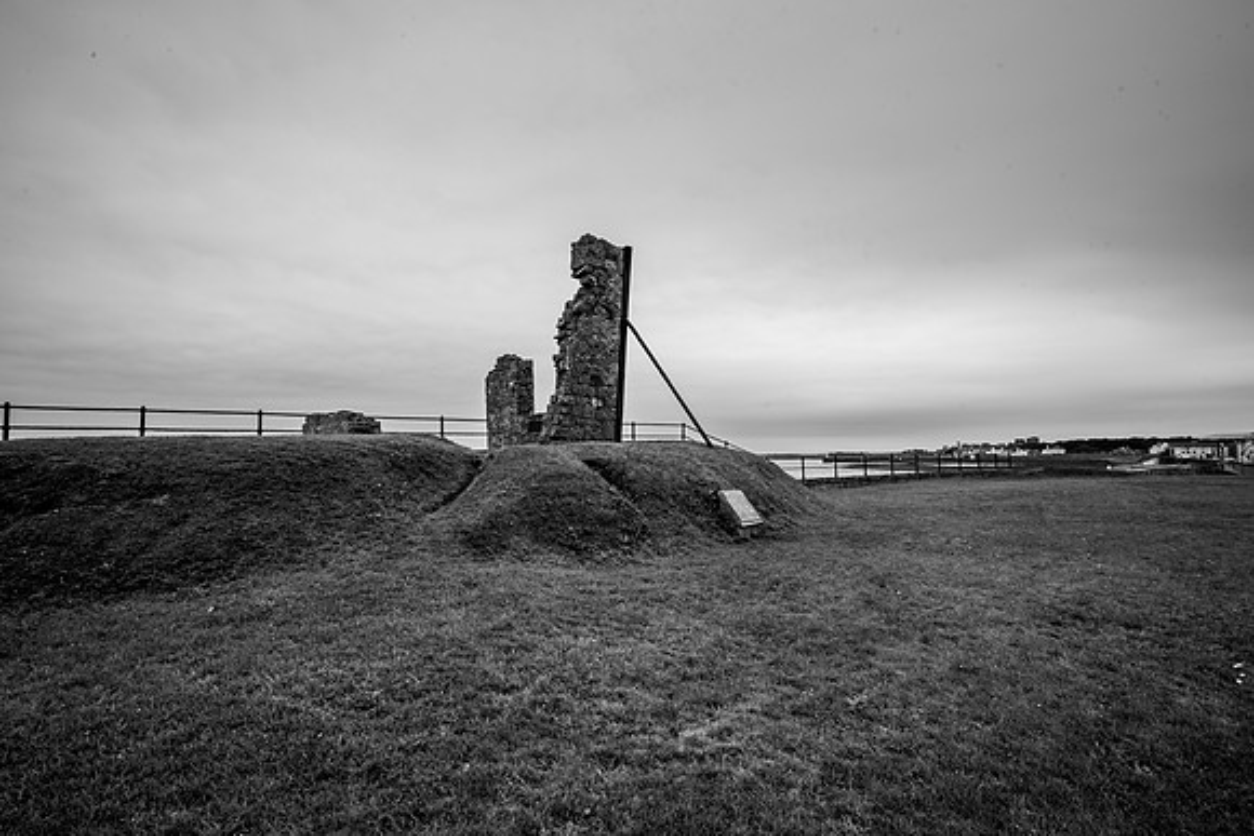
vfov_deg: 66.3
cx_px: 627
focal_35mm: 18
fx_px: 641
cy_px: 418
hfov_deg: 88.8
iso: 200
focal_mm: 18
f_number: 18
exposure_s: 1/60
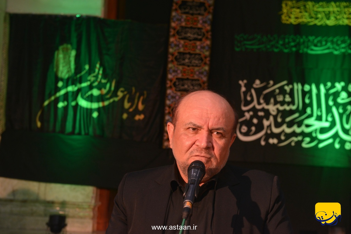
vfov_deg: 19.5
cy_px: 117
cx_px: 176
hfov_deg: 28.8
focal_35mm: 70
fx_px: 682
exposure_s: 1/50
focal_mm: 70
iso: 1000
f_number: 8
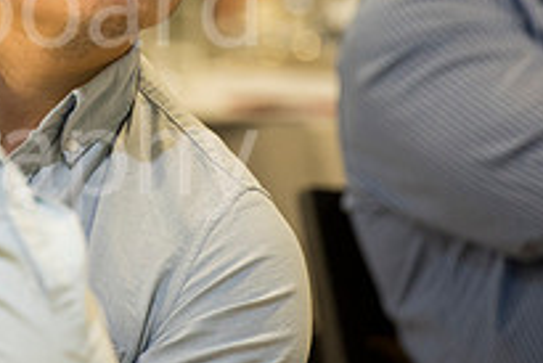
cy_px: 28
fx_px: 8528
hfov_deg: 3.6
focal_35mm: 565
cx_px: -79
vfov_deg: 2.4
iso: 2000
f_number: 4
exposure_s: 1/80
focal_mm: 200
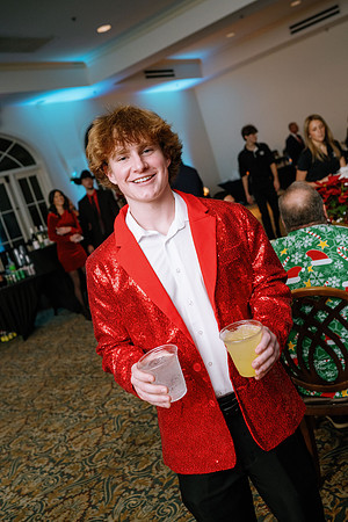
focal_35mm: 35
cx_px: 174
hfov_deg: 37.9
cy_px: 261
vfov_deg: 54.4
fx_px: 507
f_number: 4
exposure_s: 1/100
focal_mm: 35
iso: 1000
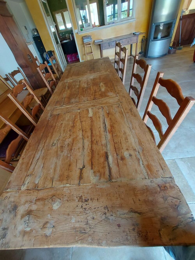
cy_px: 130
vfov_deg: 106.2
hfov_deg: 89.9
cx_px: 98
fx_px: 98
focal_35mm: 13
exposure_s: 1/50
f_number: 2.2
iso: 200
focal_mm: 1.74
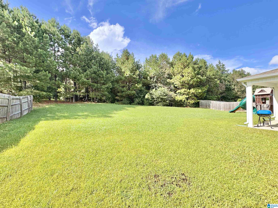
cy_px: 104
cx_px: 139
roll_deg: +1.4
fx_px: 112
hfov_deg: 102.1
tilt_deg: -0.3
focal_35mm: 14
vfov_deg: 85.7
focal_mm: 2.22
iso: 40
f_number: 2.2
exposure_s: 1/428
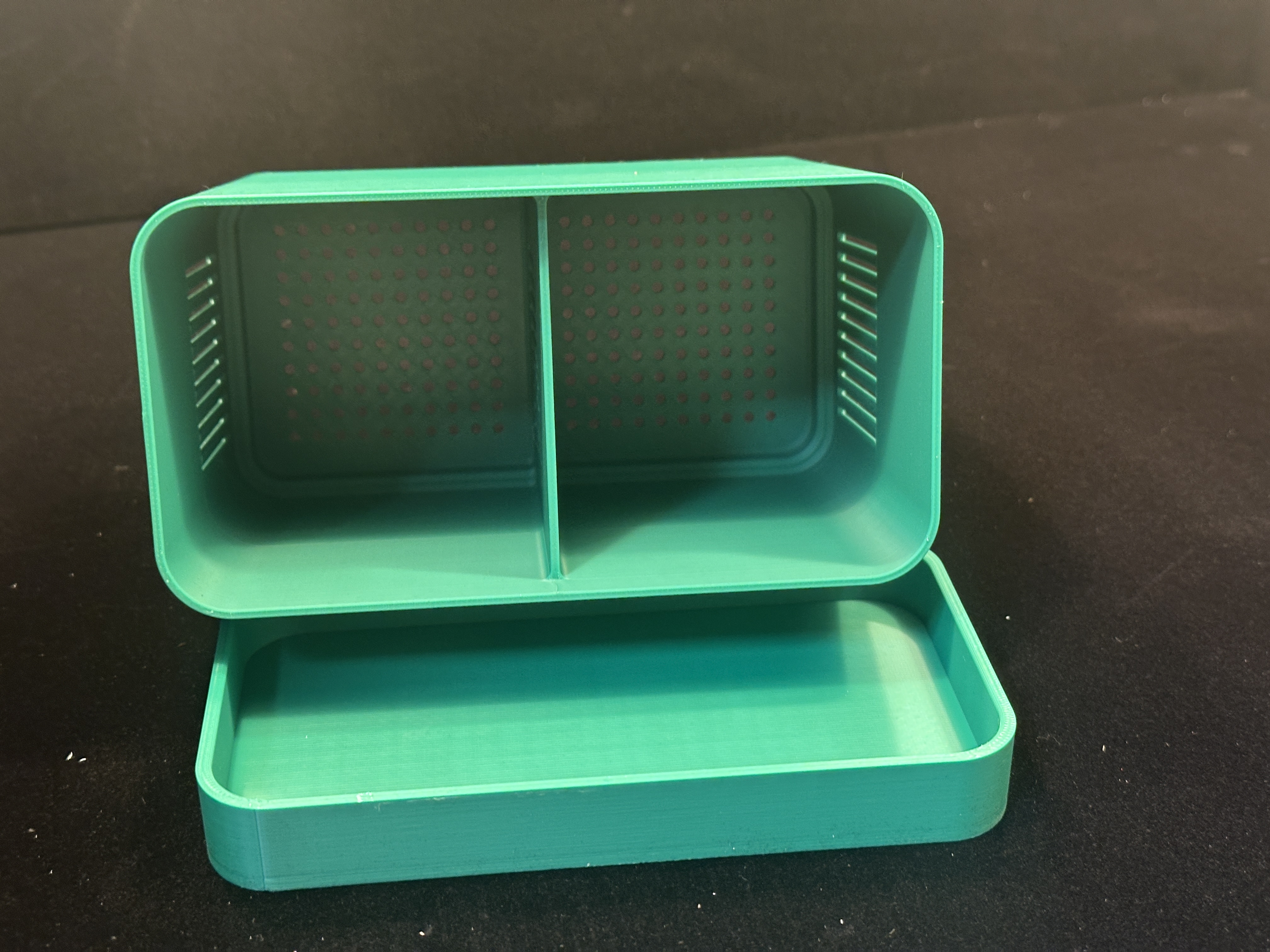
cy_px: 476
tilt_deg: -29.6
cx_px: 635
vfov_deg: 30.3
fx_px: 1761
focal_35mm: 48
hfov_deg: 39.7
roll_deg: +0.4
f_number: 1.78
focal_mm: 6.86
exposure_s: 1/33
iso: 200
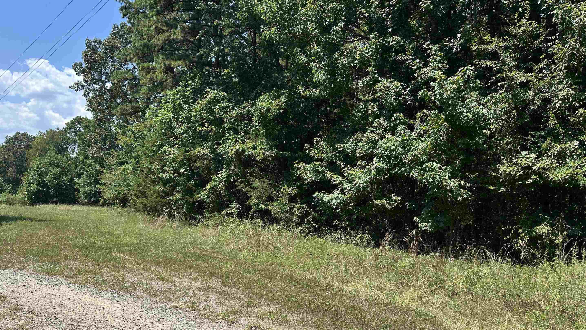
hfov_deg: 67.9
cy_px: 200
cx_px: 291
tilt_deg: -3.4
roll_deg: -0.6
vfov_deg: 41.3
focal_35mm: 28
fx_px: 435
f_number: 1.78
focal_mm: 6.86
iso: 80
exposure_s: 1/2469
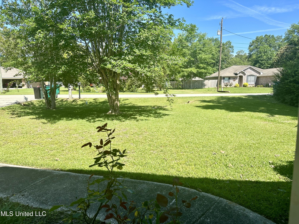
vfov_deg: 56.8
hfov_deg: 71.6
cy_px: 112
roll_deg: +0.3
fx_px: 207
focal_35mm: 24
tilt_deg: -6.7
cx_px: 150
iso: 80
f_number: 1.78
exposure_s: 1/2299
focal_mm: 6.86
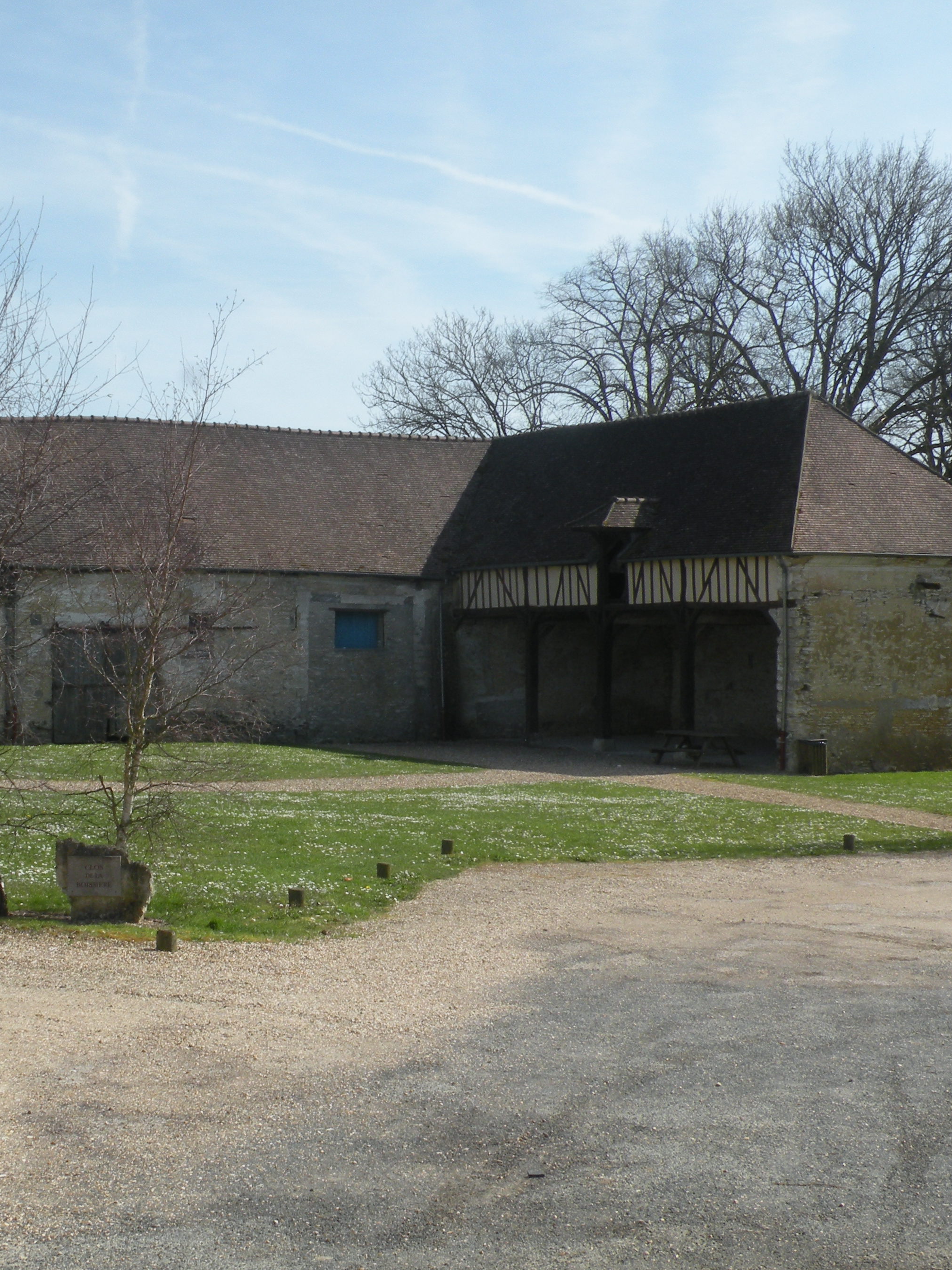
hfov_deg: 25.6
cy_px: 630
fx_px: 2090
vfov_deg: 33.8
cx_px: 339
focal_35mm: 57
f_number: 6.3
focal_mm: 7.4
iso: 64
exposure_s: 1/275
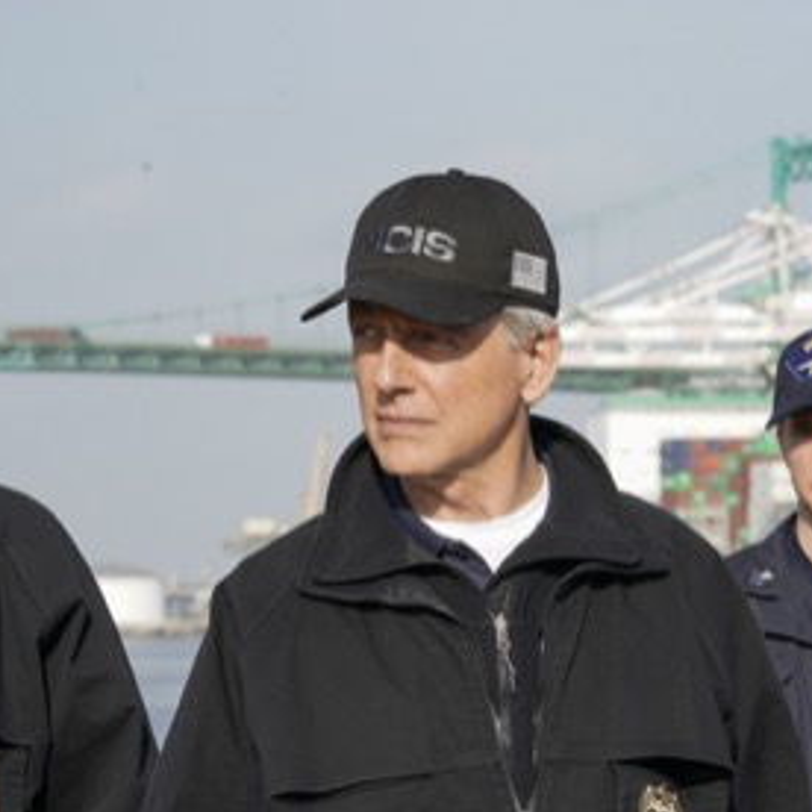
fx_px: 5149
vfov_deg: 9.0
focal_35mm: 194
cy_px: 463
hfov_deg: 9.0
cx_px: 465
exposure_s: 1/250
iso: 320
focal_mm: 126
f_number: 13
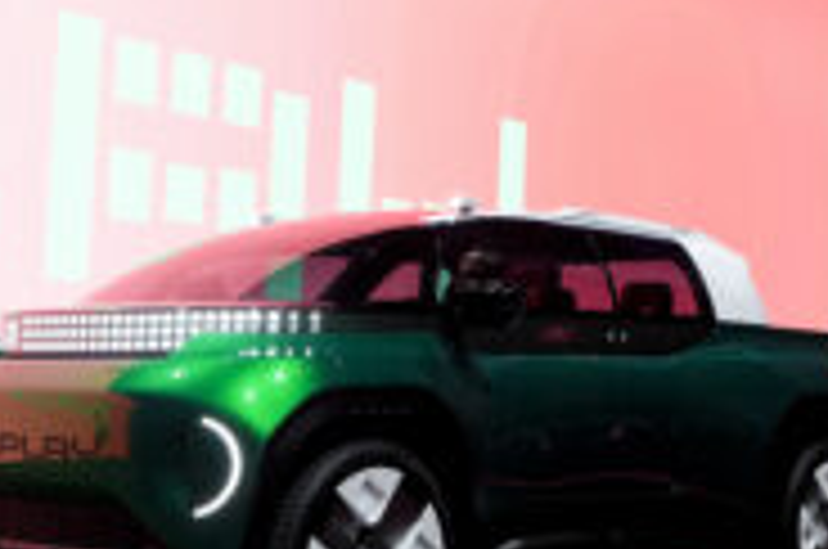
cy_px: 315
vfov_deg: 26.4
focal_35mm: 51
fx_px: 1171
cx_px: 396
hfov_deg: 38.9
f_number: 3.5
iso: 1600
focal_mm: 24
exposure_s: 1/320
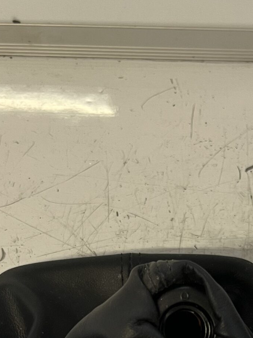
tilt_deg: -64.1
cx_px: 197
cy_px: 424
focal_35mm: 73
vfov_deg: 23.9
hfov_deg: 20.0
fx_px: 711
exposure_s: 1/50
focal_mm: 5.1
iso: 64
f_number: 1.6
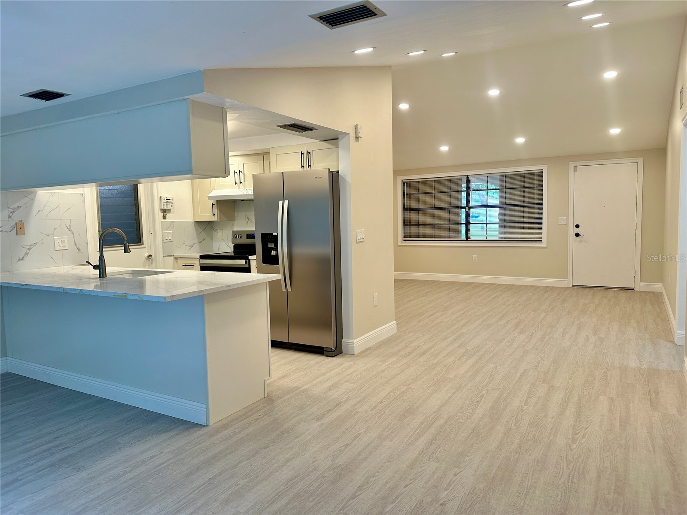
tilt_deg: -5.0
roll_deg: +1.7
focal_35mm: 24
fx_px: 476
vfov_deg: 56.8
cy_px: 258
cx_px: 344
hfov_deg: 71.6
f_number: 1.78
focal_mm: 6.86
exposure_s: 1/120
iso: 100
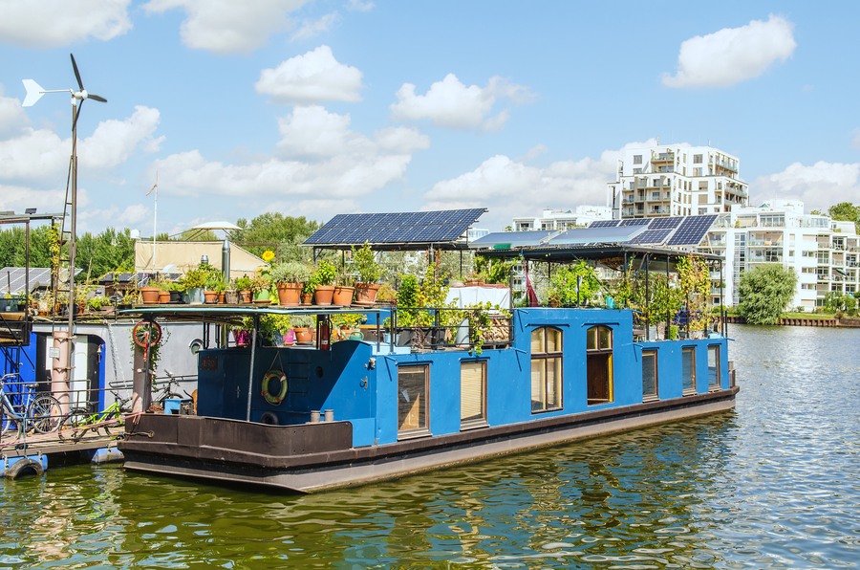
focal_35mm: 45
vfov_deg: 29.7
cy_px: 285
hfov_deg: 43.7
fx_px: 1073
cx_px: 430
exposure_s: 1/400
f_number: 5.6
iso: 100
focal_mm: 30
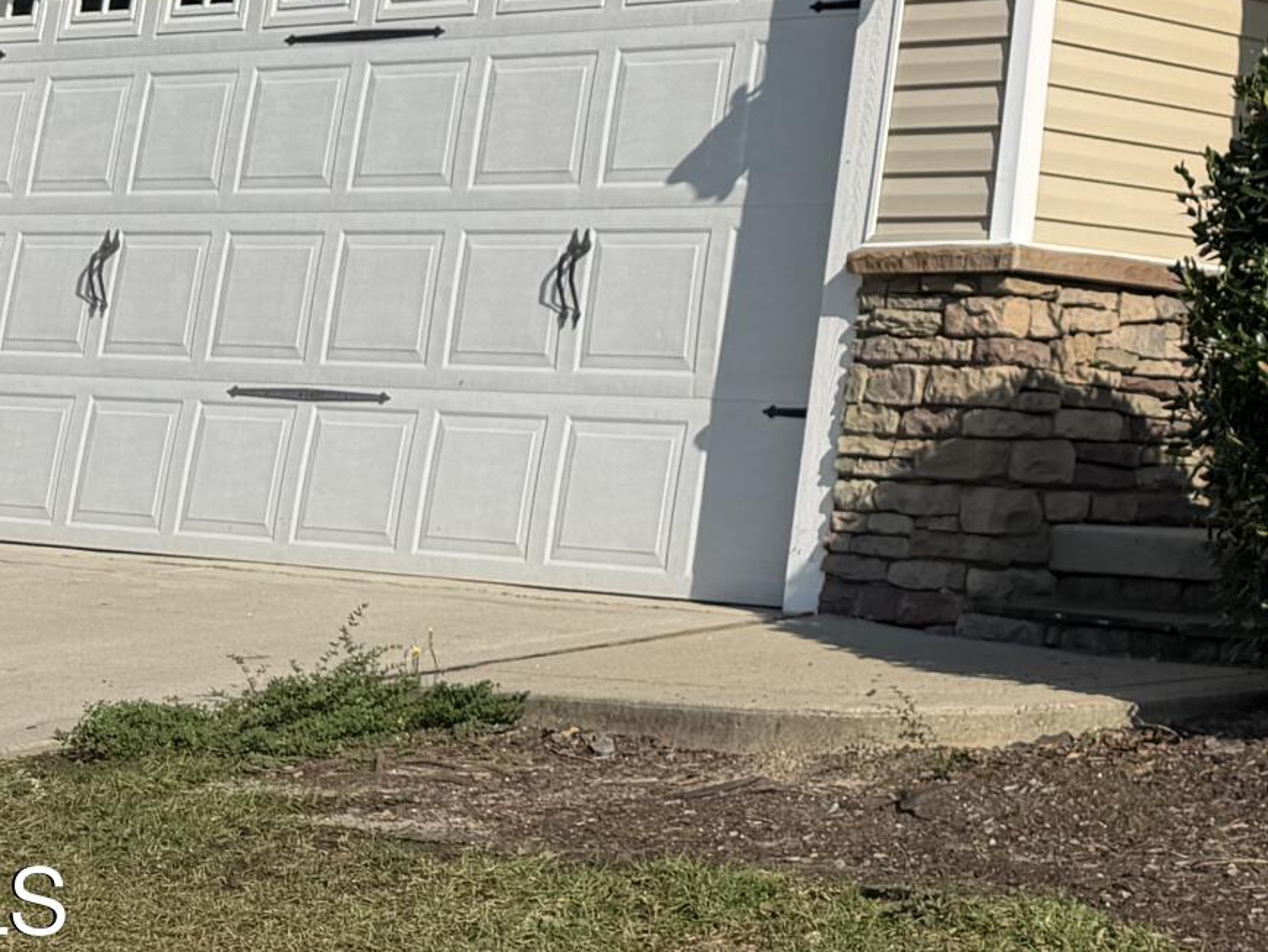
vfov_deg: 15.9
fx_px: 3042
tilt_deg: +19.2
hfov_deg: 21.7
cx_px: 1561
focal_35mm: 83
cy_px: -592
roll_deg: -2.9
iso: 80
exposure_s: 1/4975
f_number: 1.78
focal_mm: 6.76
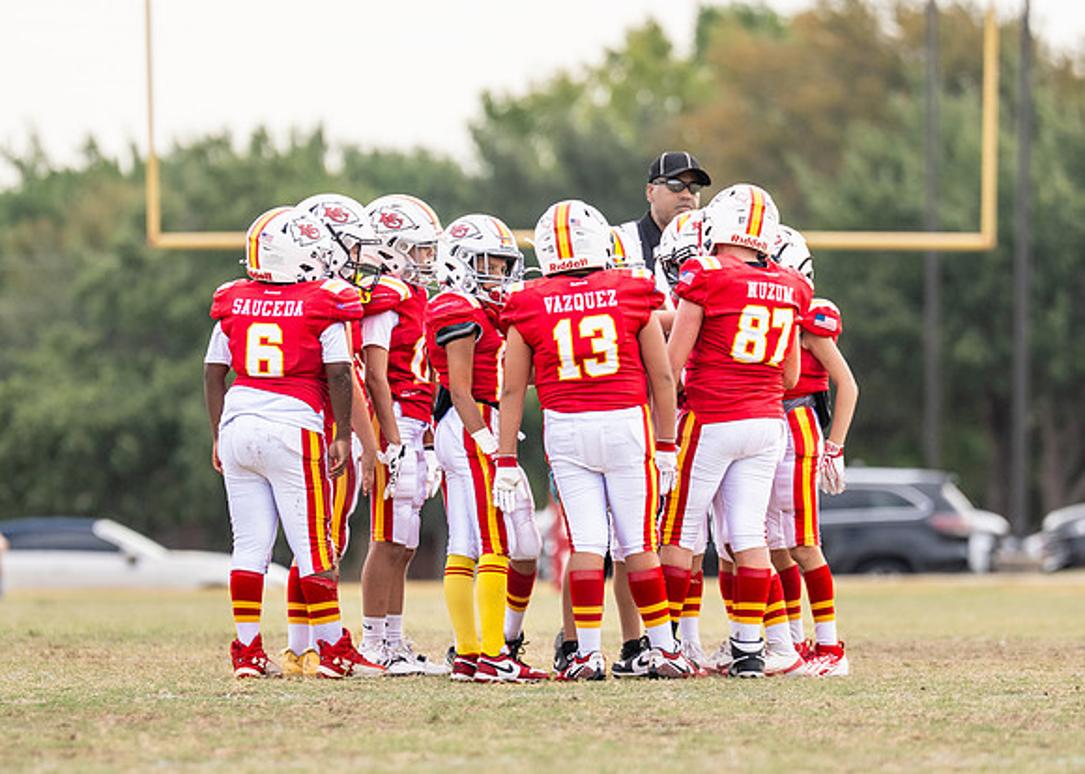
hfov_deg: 4.7
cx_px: 651
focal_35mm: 427
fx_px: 13144
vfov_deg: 3.4
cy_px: 415
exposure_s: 1/1600
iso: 160
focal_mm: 200
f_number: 2.8
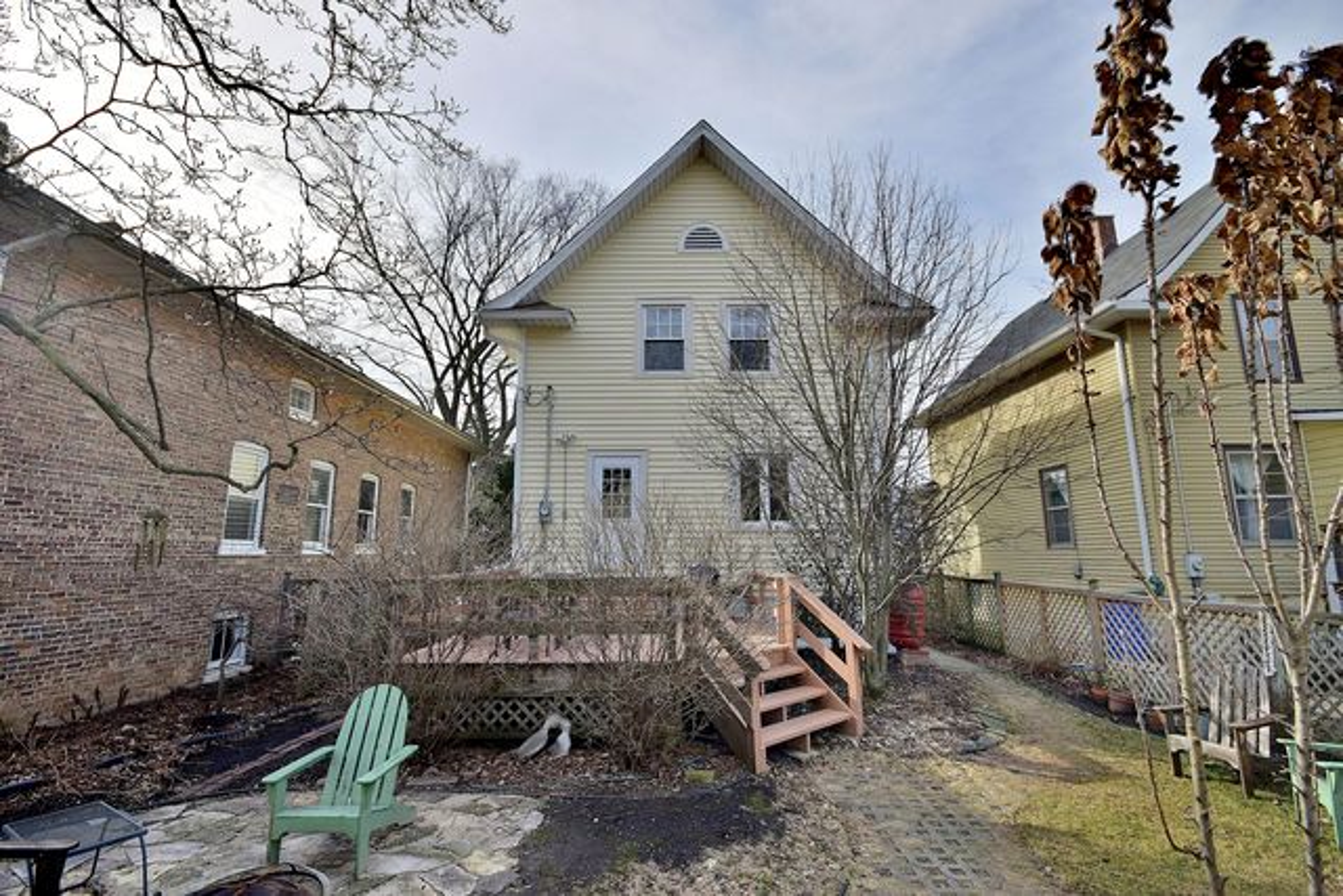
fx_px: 616
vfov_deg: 72.1
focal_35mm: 16
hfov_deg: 95.0
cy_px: 448
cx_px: 672
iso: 200
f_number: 9
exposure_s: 1/320
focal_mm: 11
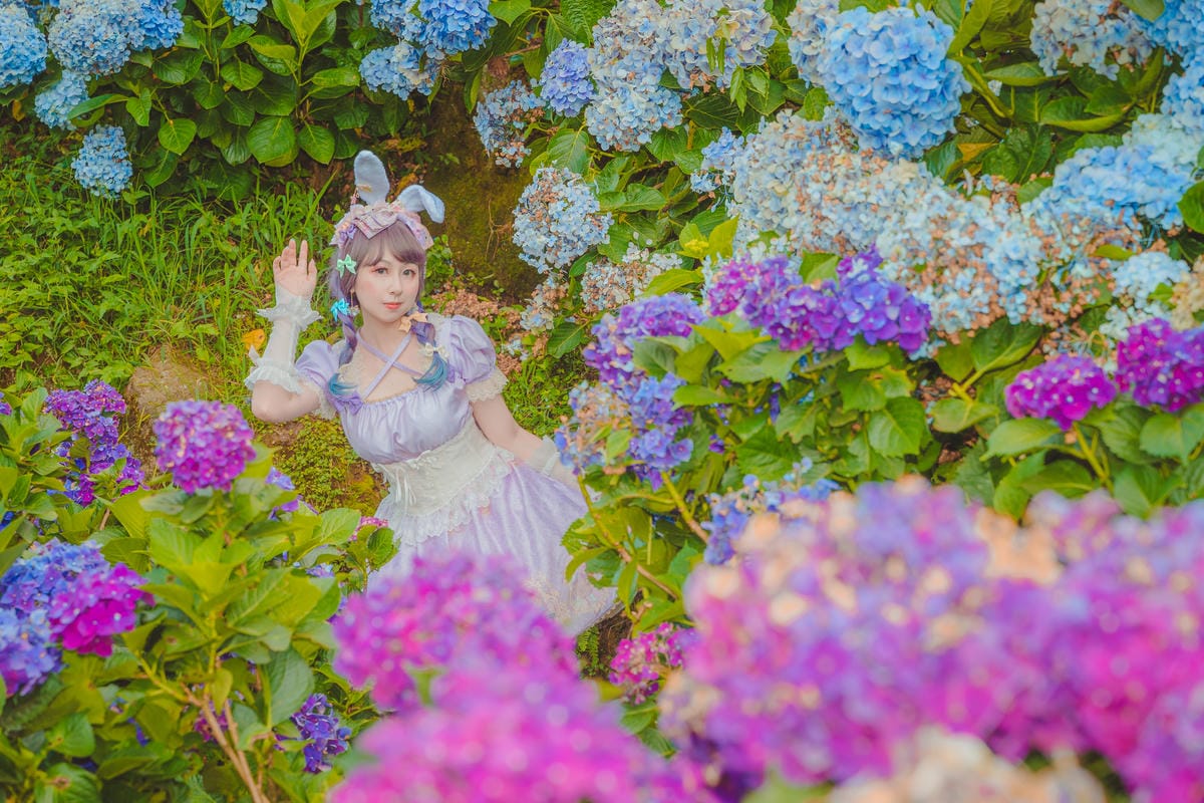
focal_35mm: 75
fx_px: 2508
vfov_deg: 18.2
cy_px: 402
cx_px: 602
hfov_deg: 27.0
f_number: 5.6
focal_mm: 75
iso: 200
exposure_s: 1/200
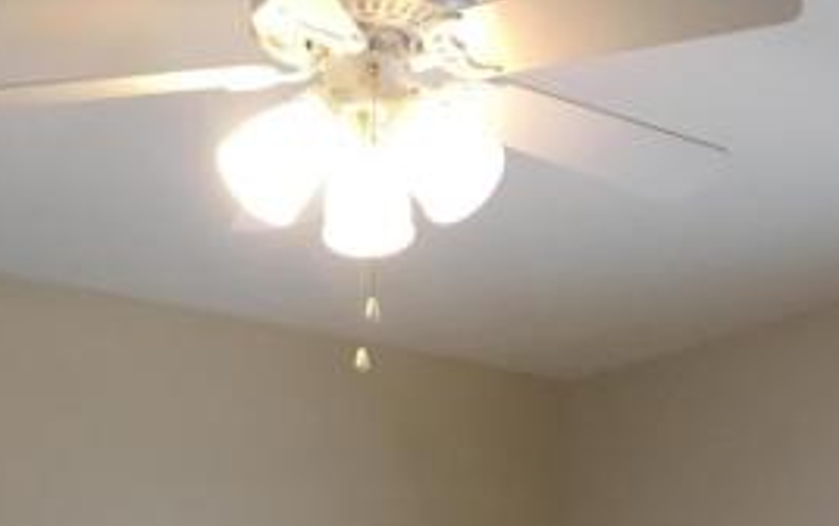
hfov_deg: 23.5
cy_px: 899
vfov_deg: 13.6
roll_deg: -0.4
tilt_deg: -2.2
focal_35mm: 88
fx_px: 2014
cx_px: 432
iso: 40
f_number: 2.2
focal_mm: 4.15
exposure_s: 1/30
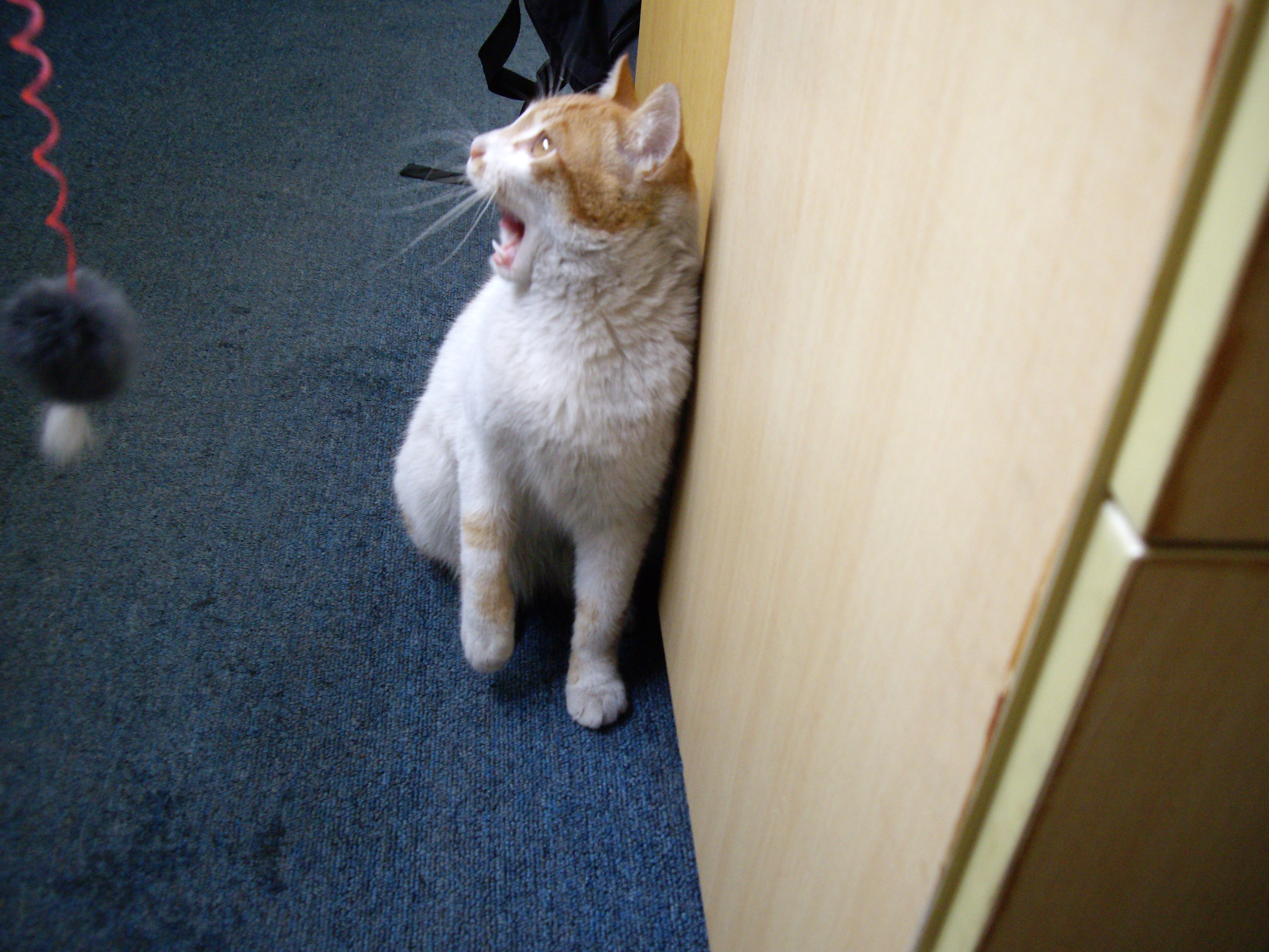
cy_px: 476
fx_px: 1393
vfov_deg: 37.7
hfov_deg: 49.0
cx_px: 634
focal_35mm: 38
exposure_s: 1/50
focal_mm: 7.9
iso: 400
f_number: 2.8
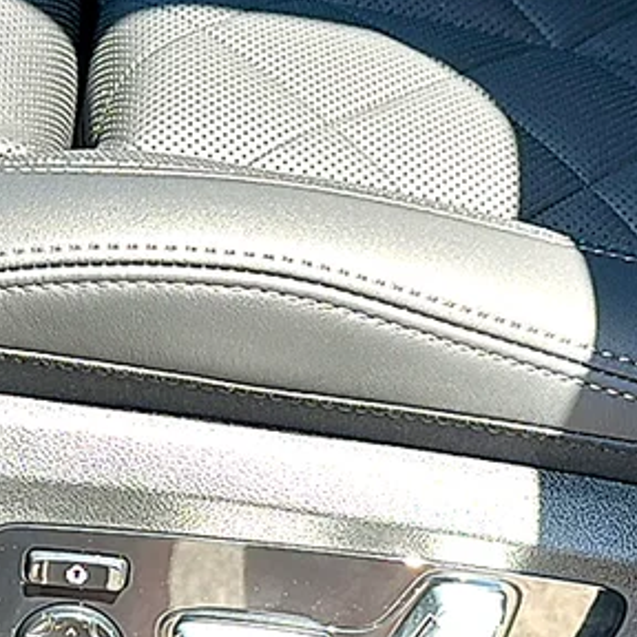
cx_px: 208
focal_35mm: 88
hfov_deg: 19.7
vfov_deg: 19.6
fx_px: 1832
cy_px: 468
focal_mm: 6.86
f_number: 1.78
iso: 80
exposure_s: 1/392
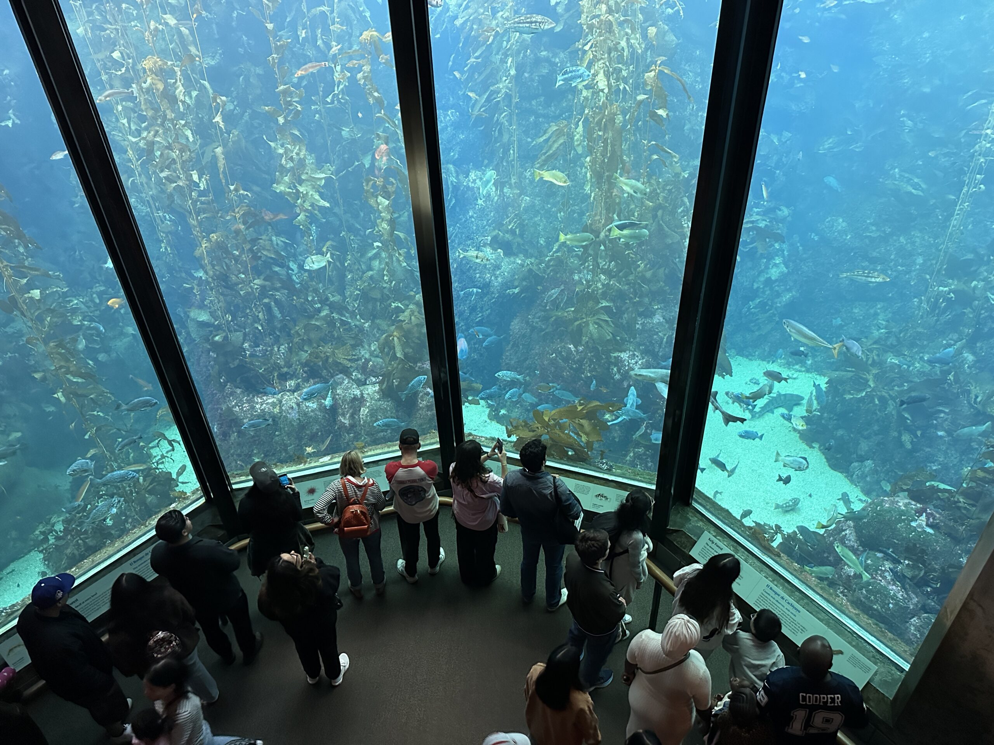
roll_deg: +3.0
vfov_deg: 56.8
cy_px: 372
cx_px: 497
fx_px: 689
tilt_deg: -35.8
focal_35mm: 24
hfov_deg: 71.6
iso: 1000
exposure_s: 1/54
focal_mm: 6.86
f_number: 1.78
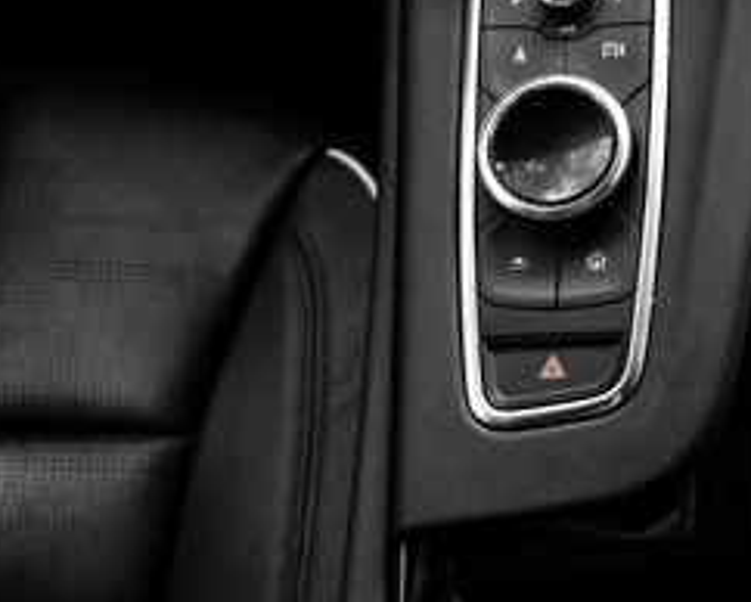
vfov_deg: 23.3
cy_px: 76
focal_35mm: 64
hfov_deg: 26.4
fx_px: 1424
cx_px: 892
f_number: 2.8
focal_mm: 24
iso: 1600
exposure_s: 1/160
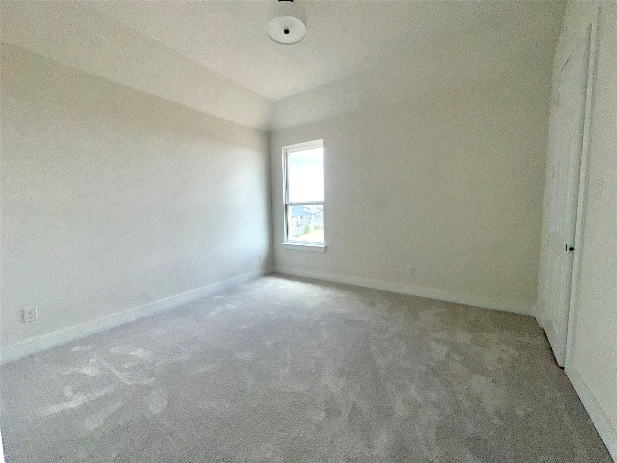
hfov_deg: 102.1
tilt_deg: -4.9
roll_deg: +0.4
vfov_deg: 85.7
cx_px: 308
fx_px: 250
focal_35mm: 14
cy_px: 232
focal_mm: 2.22
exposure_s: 1/564
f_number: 2.2
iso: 32
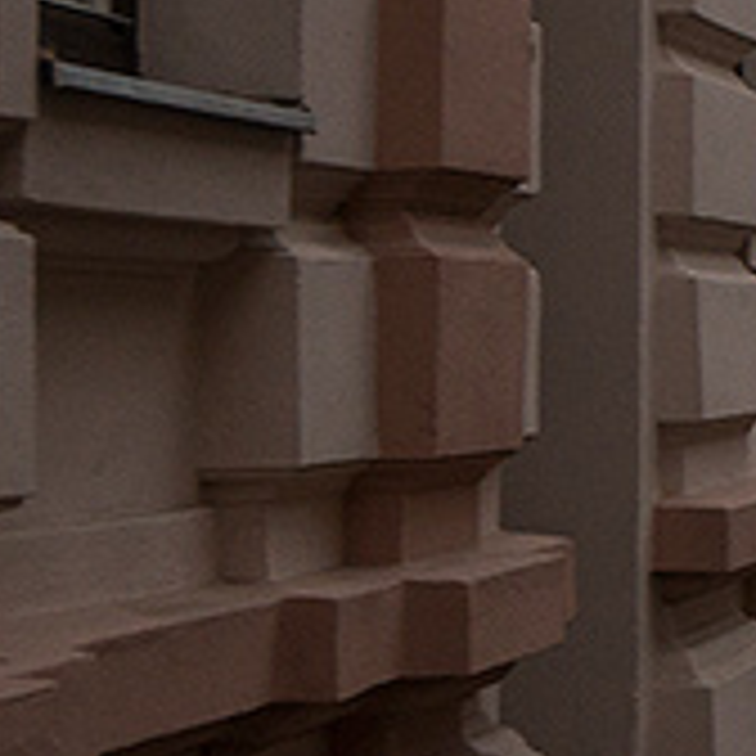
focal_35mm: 213
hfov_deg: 7.3
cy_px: 212
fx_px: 5263
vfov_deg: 8.2
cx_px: 2250
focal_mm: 35
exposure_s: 1/25
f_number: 13
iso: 250
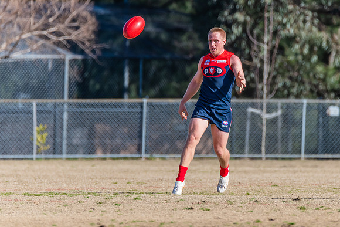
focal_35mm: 920
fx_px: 8693
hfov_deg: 2.2
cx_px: 215
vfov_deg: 1.5
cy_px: 84
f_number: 7.1
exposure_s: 1/1600
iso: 800
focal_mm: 600
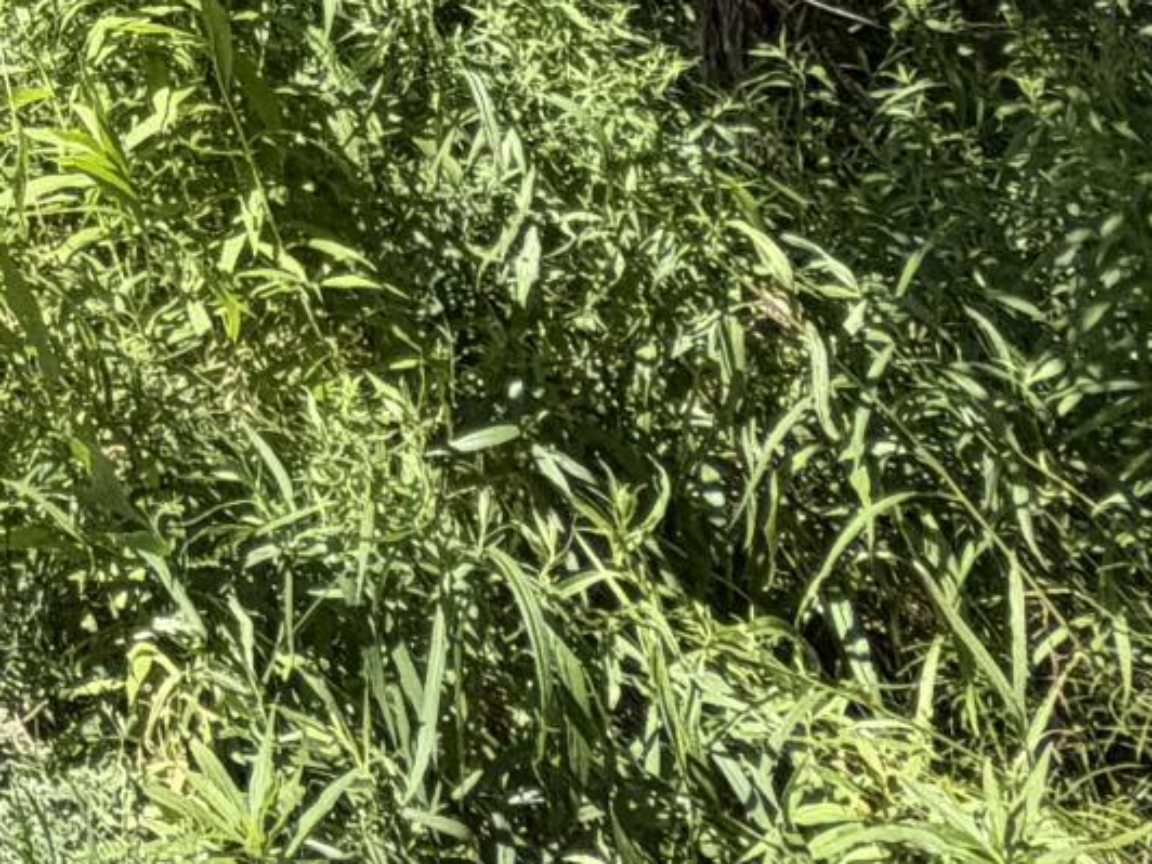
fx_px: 2629
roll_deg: +0.4
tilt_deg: +4.9
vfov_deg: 15.0
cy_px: -896
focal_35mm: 79
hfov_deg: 19.4
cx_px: -849
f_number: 2.2
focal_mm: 2.22
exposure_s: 1/638
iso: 40
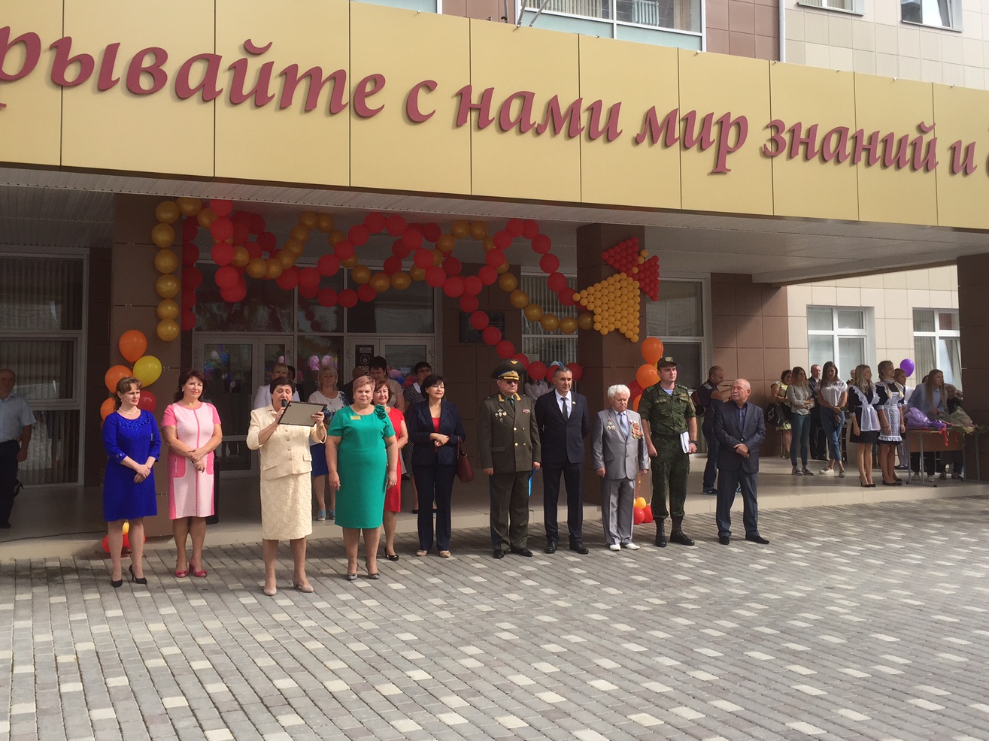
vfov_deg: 39.5
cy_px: 305
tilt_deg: +5.6
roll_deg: +0.1
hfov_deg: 51.4
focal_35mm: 36
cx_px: 489
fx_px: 1028
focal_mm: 4.15
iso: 32
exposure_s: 1/807
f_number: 2.2
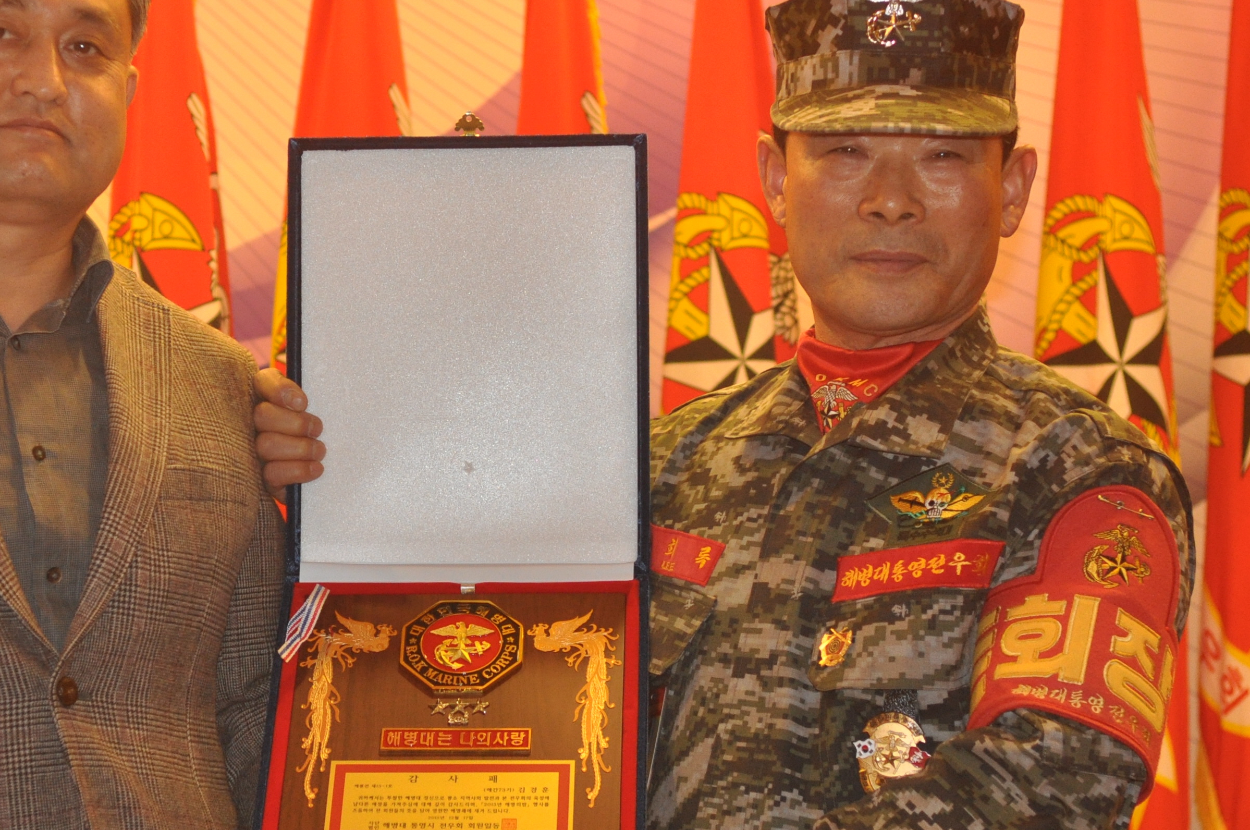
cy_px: 425
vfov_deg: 14.5
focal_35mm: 94
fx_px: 3256
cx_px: 433
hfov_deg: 21.7
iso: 800
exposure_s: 1/80
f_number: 4
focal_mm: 35
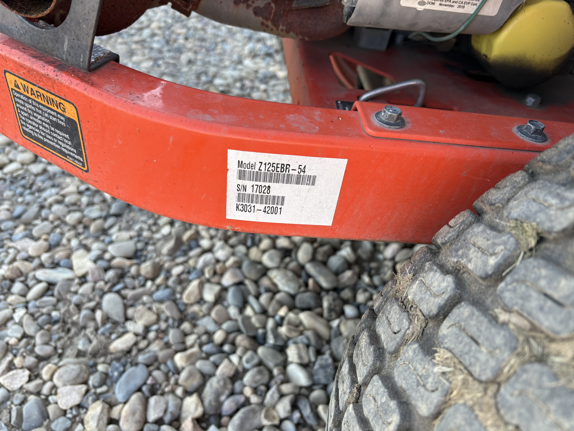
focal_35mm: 26
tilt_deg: -41.4
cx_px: 287
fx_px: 431
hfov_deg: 67.3
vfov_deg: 53.1
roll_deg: -7.2
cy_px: 216
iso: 40
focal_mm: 5.96
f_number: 1.6
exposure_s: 1/172
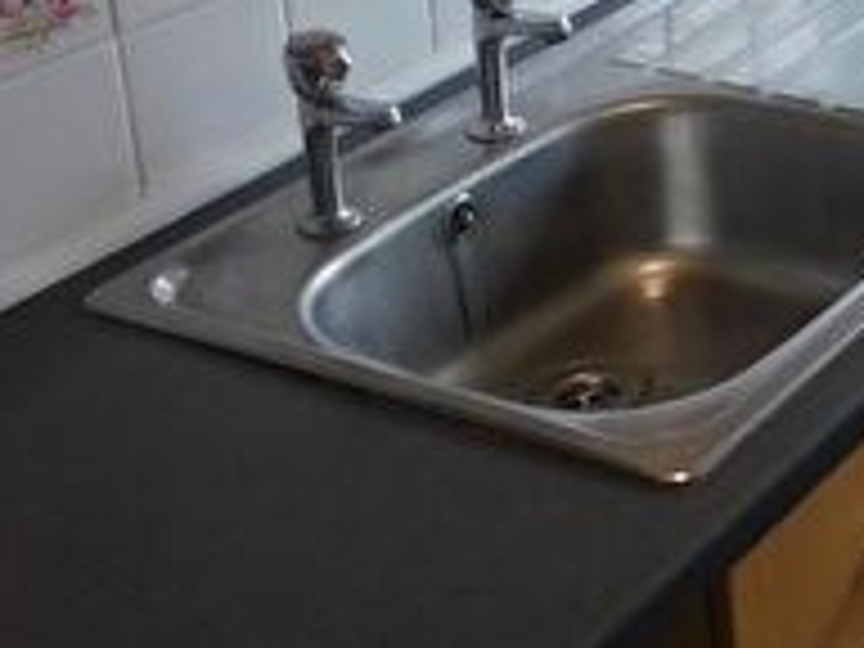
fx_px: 2097
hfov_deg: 20.9
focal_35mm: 84
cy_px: -169
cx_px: 1170
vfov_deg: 16.7
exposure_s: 1/60
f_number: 3
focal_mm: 4
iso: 125
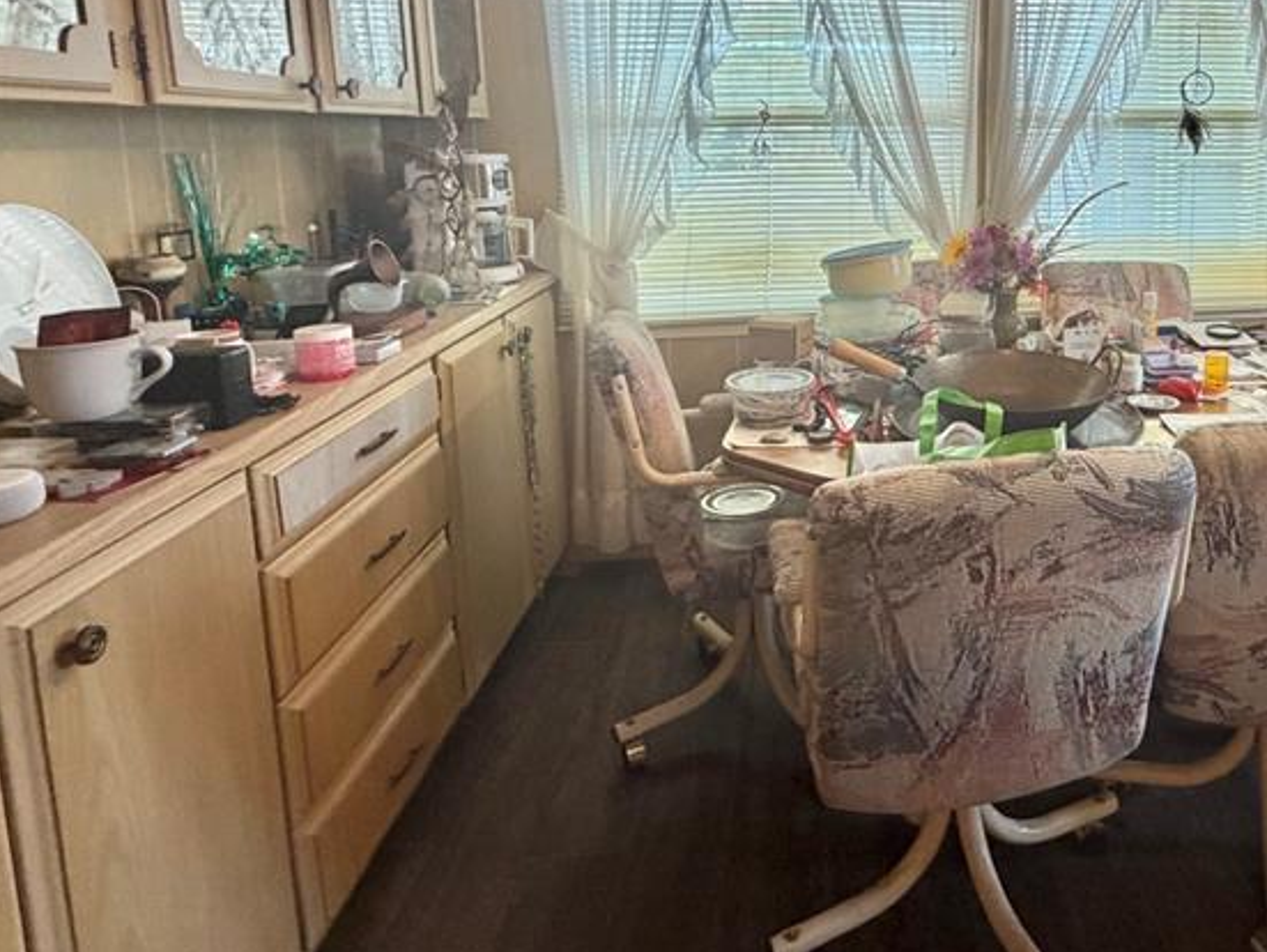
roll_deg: -0.2
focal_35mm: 26
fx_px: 952
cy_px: 264
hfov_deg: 63.6
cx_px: 938
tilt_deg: -7.2
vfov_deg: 51.3
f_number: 2.2
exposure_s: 1/120
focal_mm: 2.22
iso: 320
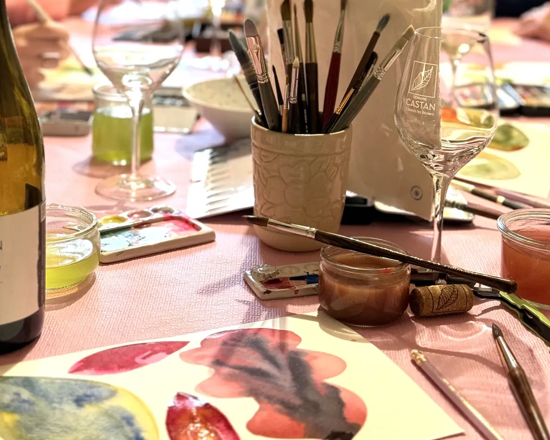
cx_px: 275
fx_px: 1042
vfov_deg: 23.4
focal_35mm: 64
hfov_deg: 29.6
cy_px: 65
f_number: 1.78
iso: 200
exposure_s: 1/33
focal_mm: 6.76
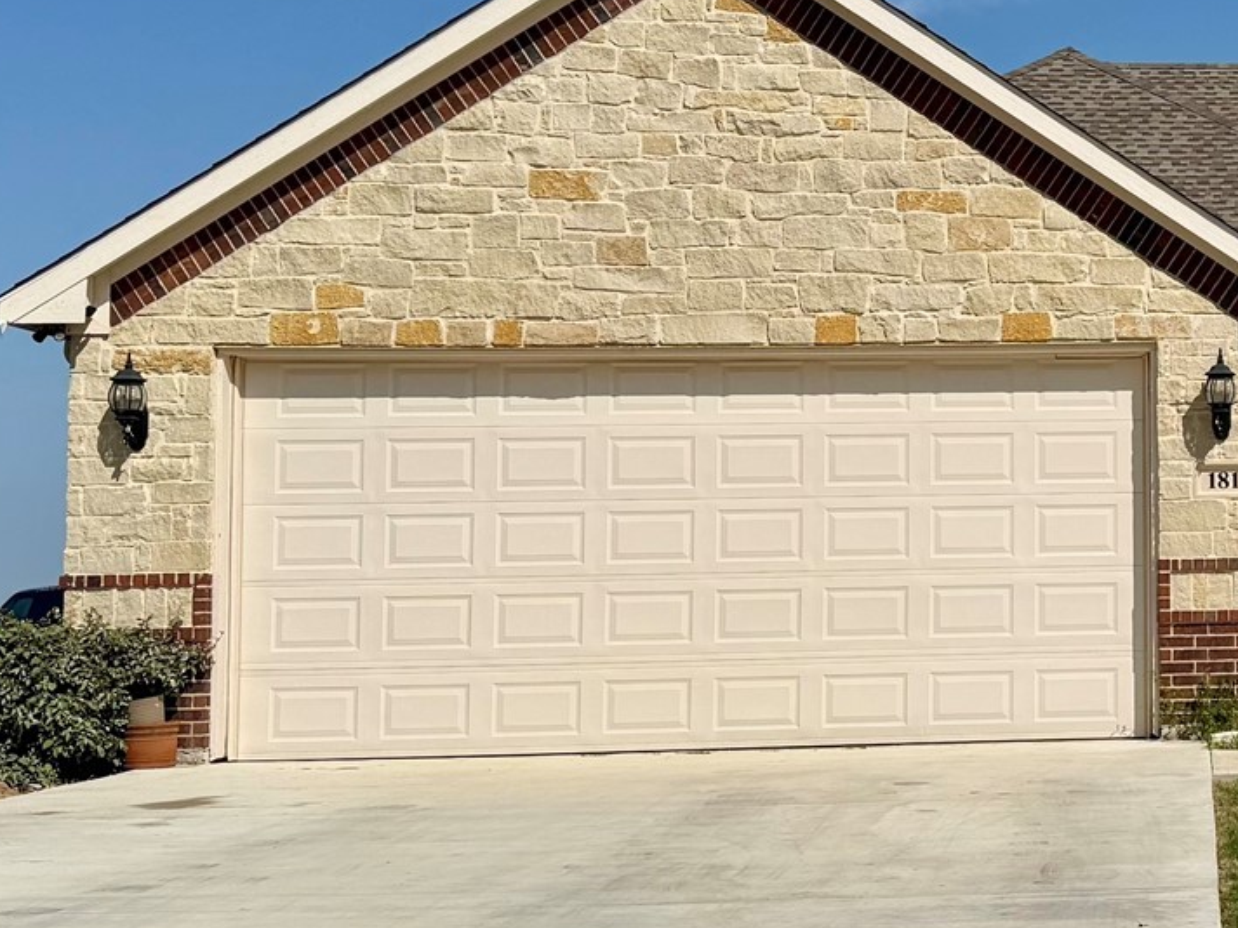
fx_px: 2468
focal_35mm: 69
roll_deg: +0.2
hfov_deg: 25.9
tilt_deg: +5.5
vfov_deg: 21.3
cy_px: 363
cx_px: 1393
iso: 80
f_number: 1.78
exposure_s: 1/11905
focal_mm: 6.76
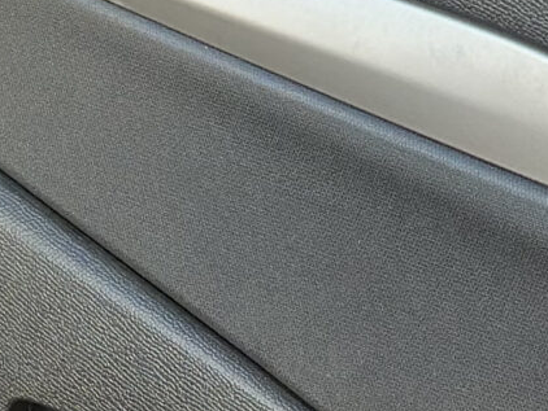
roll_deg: +0.1
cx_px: -684
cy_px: 572
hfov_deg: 6.5
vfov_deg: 5.1
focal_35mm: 291
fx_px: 4609
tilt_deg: -24.7
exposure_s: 1/154
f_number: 1.78
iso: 100
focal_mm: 6.86
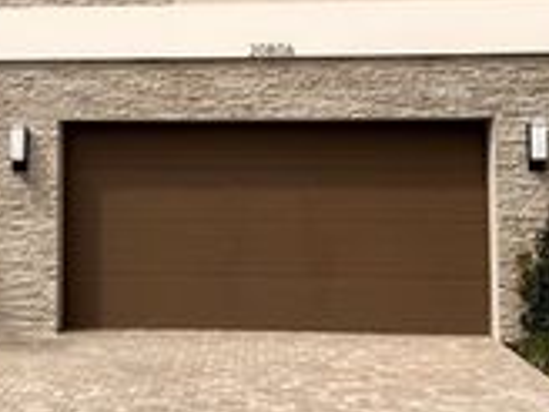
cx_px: 141
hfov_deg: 26.4
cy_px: 136
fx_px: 1158
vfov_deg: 20.1
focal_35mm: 73
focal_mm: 6.76
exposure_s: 1/6711
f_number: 1.78
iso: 80
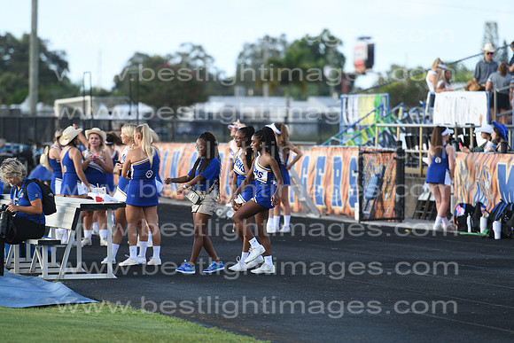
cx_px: 257
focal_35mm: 300
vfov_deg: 4.6
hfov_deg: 6.9
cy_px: 172
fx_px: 4284
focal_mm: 200
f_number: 4
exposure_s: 1/800
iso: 200
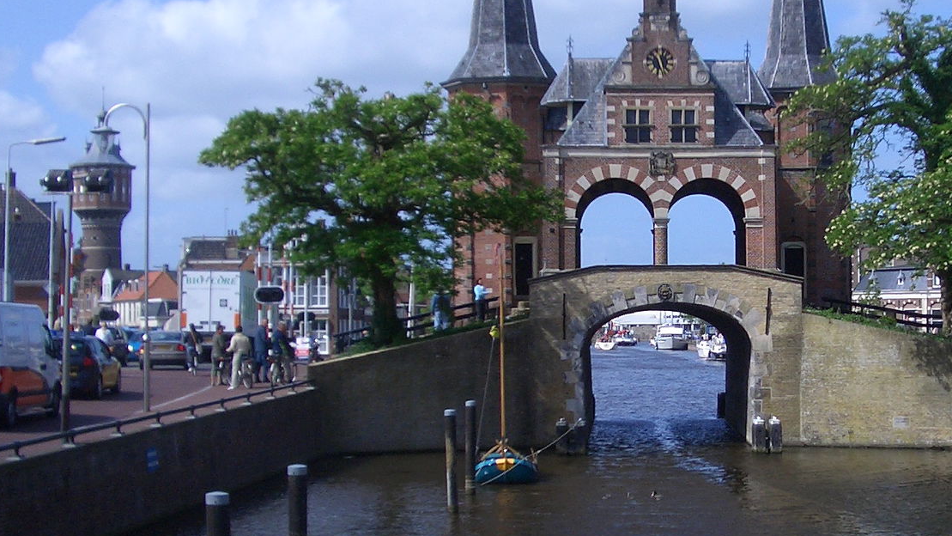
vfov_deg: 18.3
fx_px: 1666
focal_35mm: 66
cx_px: 705
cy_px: 259
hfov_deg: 31.4
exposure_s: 1/640
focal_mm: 5.8
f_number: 4.3
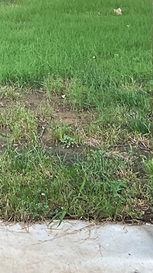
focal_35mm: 114
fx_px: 823
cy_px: -61
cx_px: -68
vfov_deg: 17.8
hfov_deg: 10.3
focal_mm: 3
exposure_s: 1/164
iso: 16
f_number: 1.8
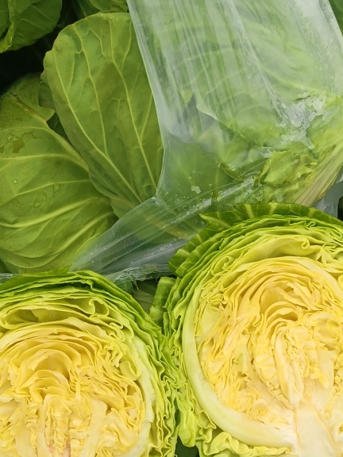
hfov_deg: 29.1
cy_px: 396
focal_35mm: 50
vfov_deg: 36.2
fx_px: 661
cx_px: 174
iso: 100
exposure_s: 1/496
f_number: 1.9
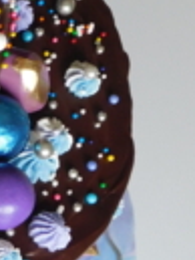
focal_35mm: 197
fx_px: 1477
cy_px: 157
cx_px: -154
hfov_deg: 7.3
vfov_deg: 10.0
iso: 180
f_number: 3.8
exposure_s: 1/30
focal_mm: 9
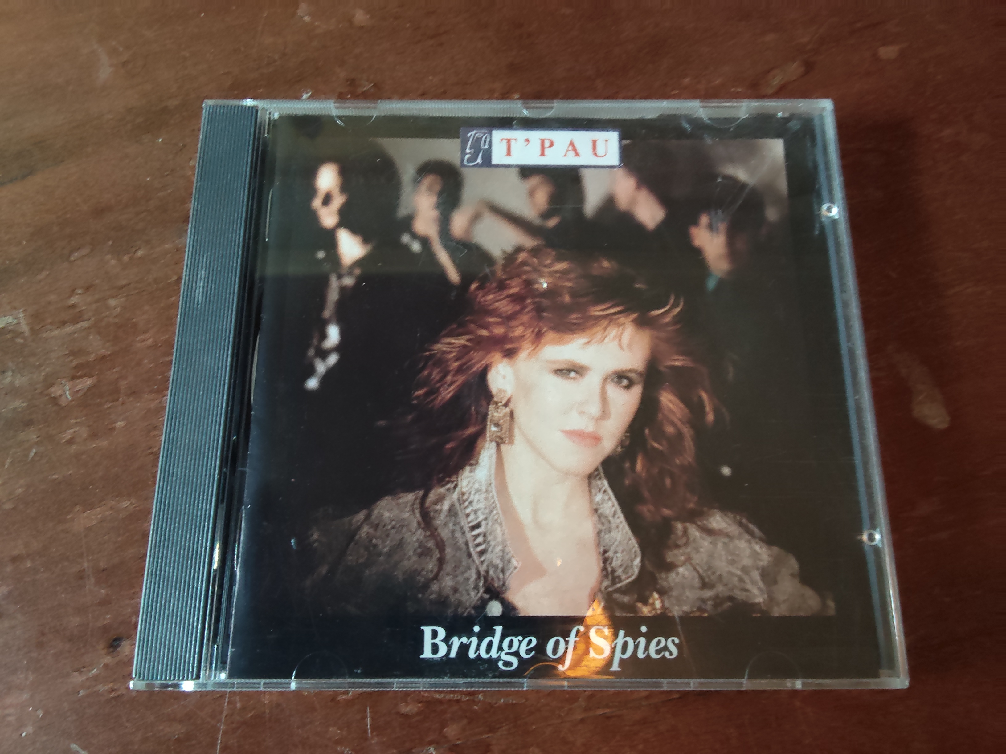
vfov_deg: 53.1
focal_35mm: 26
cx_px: 503
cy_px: 377
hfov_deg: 67.3
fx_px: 756
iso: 400
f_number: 2
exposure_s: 1/33.3
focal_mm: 2.78
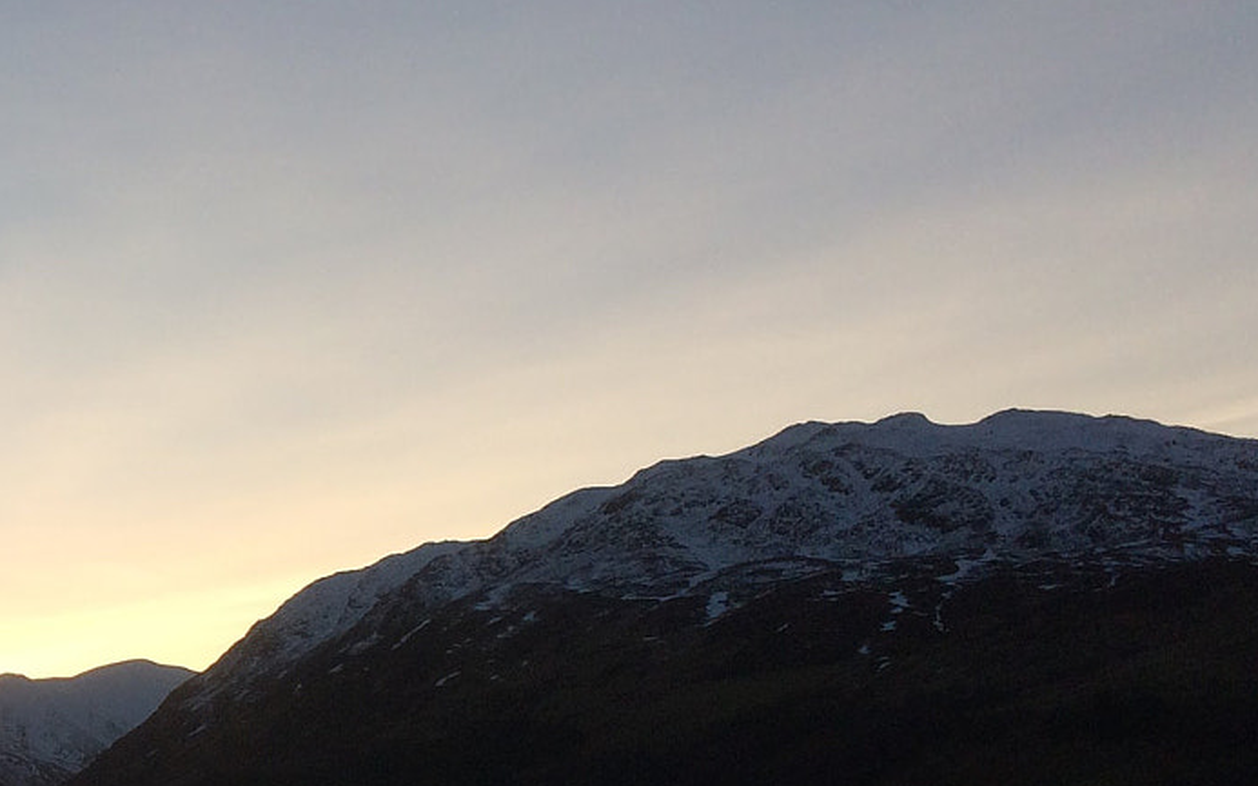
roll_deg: -0.9
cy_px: 635
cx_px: -105
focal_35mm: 71
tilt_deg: +6.5
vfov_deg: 18.2
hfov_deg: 26.8
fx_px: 2434
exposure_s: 1/1080
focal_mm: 4.15
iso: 32
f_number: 2.2
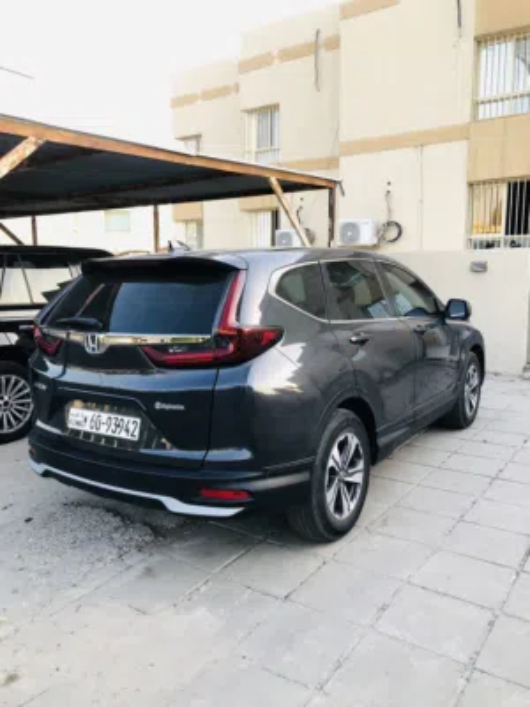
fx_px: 572
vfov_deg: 63.4
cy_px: 354
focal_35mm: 28
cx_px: 265
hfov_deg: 49.7
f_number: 1.8
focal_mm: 3.99
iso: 25
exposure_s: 1/120
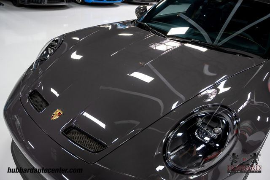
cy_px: 90
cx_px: 135
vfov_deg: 45.0
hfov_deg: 63.6
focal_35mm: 29
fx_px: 218
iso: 800
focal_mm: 29
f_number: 4
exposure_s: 1/60
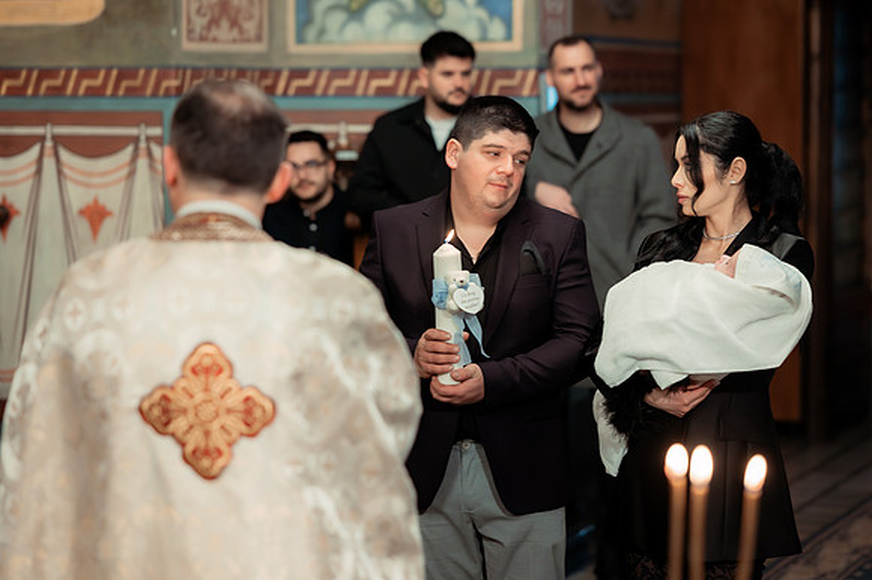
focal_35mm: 98
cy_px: 275
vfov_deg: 14.0
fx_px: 2366
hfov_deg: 20.9
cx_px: 501
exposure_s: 1/200
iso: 1600
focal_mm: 85
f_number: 2.2
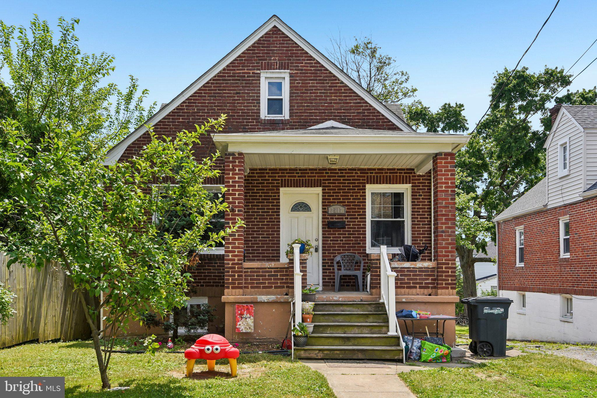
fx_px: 531
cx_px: 298
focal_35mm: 32
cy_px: 199
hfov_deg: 58.7
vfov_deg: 41.1
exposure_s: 1/1000
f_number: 8
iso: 400
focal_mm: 32
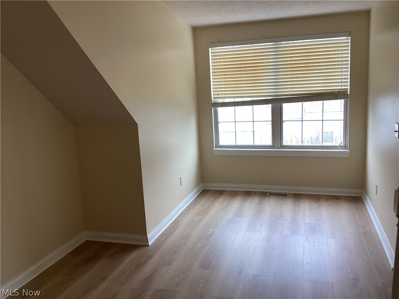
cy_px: 150
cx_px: 200
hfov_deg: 58.4
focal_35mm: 31
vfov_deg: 45.4
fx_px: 357
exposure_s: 1/100
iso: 80
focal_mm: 3.3
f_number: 2.4
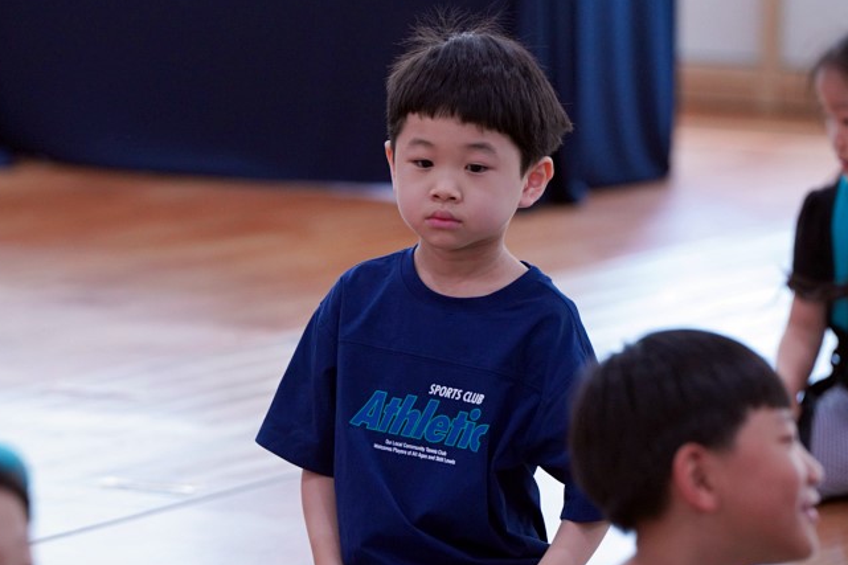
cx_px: 406
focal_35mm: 281
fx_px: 6617
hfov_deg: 7.3
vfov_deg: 4.9
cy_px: 234
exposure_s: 1/250
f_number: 4
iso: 2000
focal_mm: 200
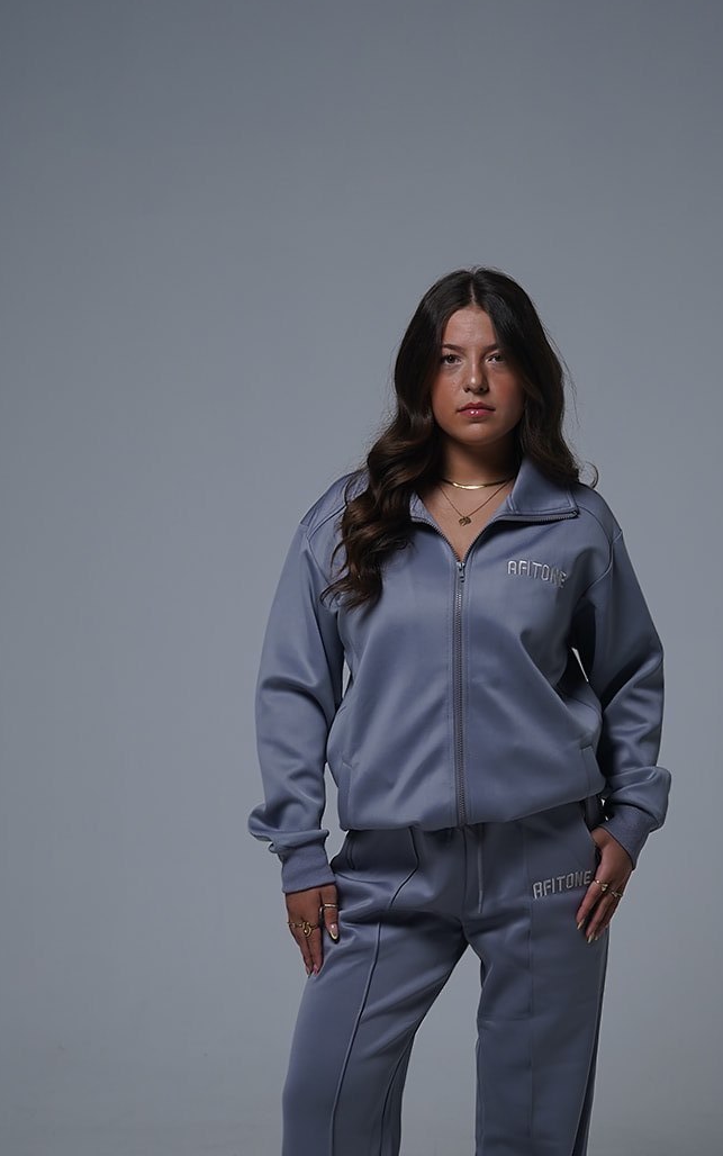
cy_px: 760
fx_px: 3497
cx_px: 430
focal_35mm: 111
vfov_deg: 18.7
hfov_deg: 11.8
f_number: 4
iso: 500
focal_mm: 70
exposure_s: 1/200
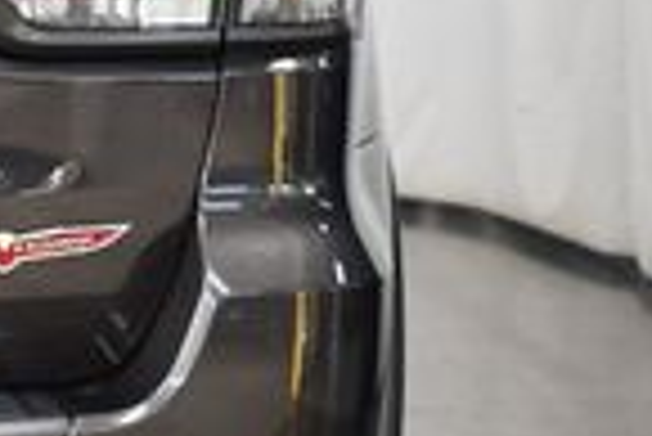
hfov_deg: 8.8
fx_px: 4006
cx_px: -634
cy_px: 31
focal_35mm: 221
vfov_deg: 6.2
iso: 1000
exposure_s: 1/125
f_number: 4
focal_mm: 25
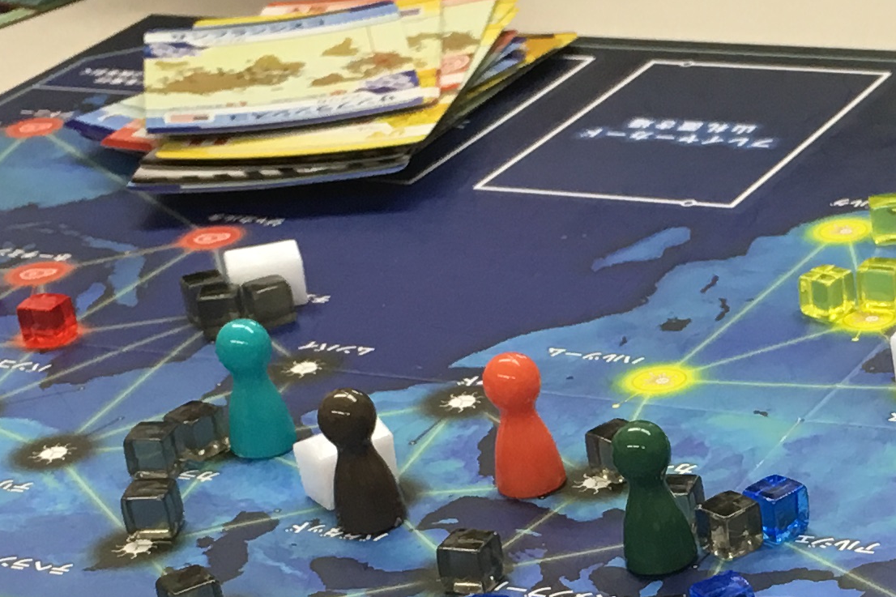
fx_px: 2737
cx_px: 888
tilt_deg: -28.3
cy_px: 638
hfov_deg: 18.1
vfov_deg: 12.3
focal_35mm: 110
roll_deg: +4.7
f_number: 2.2
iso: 50
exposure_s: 1/30
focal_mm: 4.15
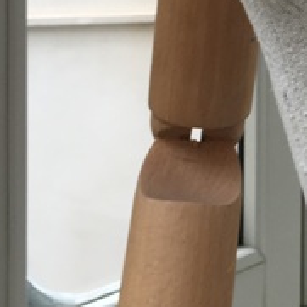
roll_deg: -1.6
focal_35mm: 113
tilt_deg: -3.1
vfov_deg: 15.1
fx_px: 1134
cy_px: -10
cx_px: 475
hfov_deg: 14.3
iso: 25
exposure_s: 1/122
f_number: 2.2
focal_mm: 4.15
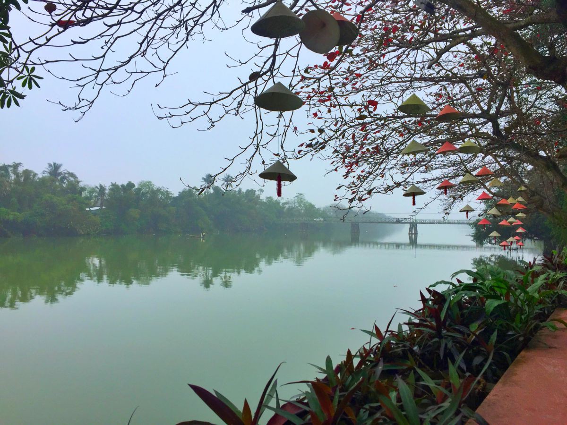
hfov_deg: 61.7
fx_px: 475
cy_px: 212
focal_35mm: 29
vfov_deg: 48.2
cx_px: 284
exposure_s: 1/879
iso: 32
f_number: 2.2
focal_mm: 4.15
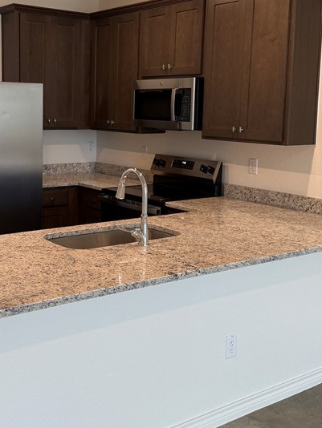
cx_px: 104
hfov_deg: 31.3
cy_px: 157
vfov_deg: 40.9
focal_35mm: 46
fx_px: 570
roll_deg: -1.0
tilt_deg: -4.8
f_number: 1.78
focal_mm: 6.76
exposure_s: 1/120
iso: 160
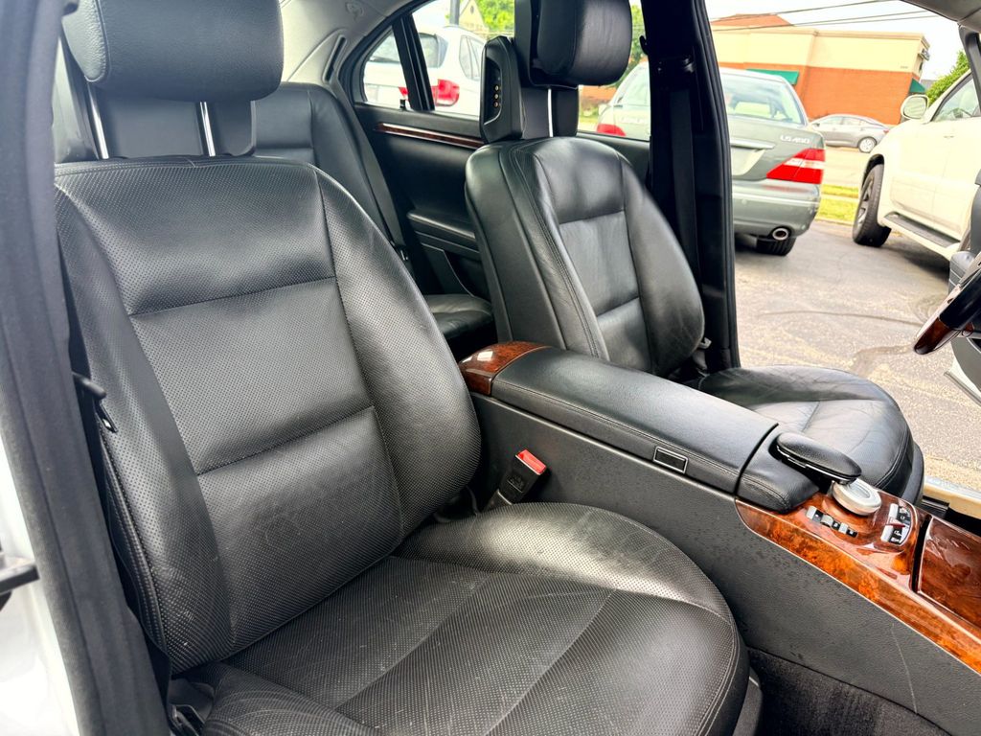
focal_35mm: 24
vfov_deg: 56.8
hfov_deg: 71.6
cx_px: 490
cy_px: 368
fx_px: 680
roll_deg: -4.5
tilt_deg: -21.1
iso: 100
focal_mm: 6.76
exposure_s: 1/407
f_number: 1.78
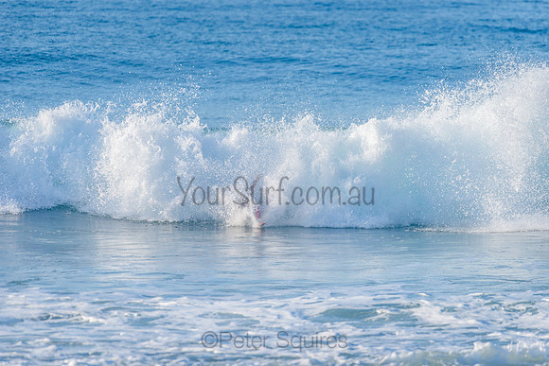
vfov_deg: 2.8
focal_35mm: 500
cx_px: 274
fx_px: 7628
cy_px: 183
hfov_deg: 4.1
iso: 450
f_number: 5.6
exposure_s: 1/2000
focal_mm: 500
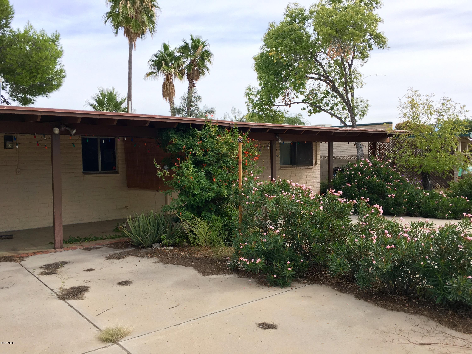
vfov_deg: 48.2
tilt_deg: -2.4
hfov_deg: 61.7
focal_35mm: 29
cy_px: 177
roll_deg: +2.7
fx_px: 395
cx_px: 236
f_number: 2.2
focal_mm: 4.15
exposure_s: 1/506
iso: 25
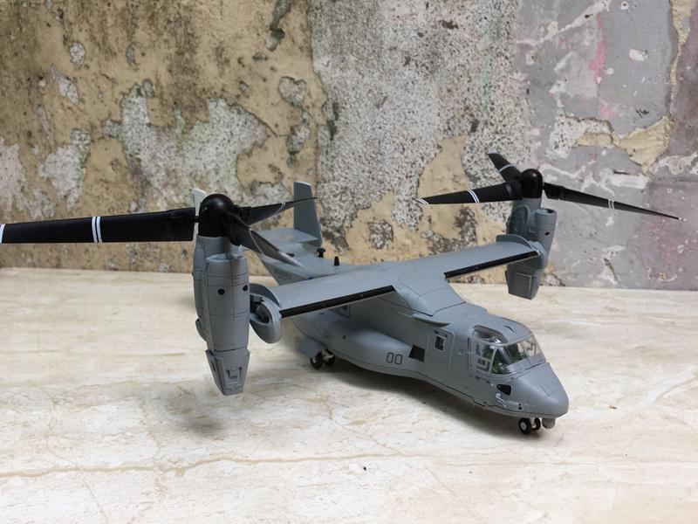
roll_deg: -1.3
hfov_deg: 61.7
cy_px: 262
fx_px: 585
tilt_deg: -14.5
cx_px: 349
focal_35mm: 29
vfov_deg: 48.2
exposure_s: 1/289
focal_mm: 4.15
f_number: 2.2
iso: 32
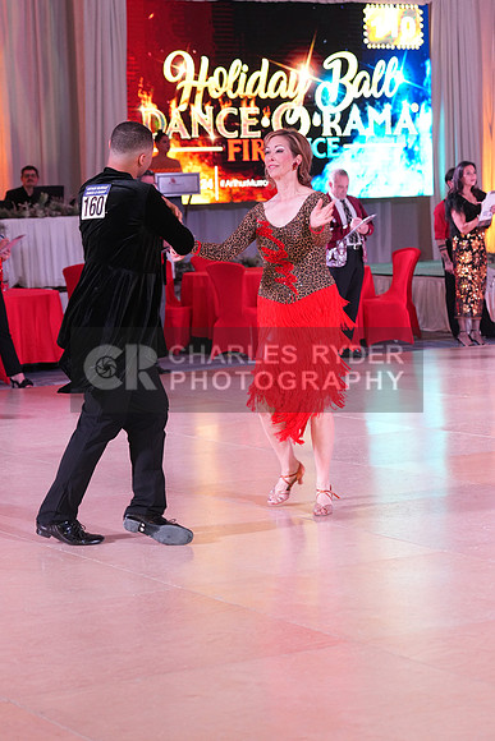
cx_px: 248
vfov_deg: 22.4
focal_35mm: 91
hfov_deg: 15.0
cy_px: 370
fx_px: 1876
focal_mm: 91
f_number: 4.5
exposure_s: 1/250
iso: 2000
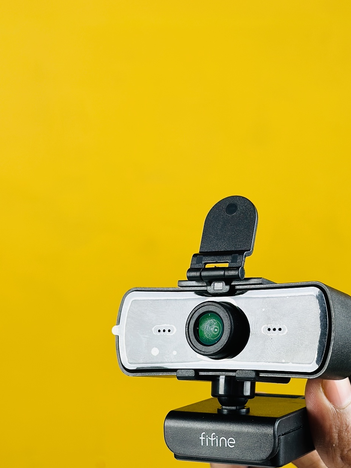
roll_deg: -0.6
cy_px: 330
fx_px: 1041
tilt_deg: -11.9
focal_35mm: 77
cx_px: 244
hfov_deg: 19.1
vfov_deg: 25.1
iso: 100
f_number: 1.78
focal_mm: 6.86
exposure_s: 1/51
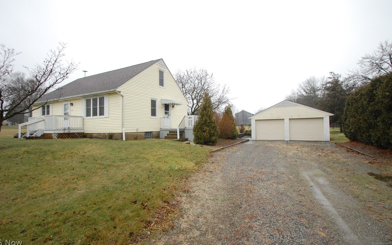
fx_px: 171
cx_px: 190
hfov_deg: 97.8
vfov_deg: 71.1
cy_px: 112
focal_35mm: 16
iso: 800
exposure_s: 1/200
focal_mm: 10
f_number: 7.1
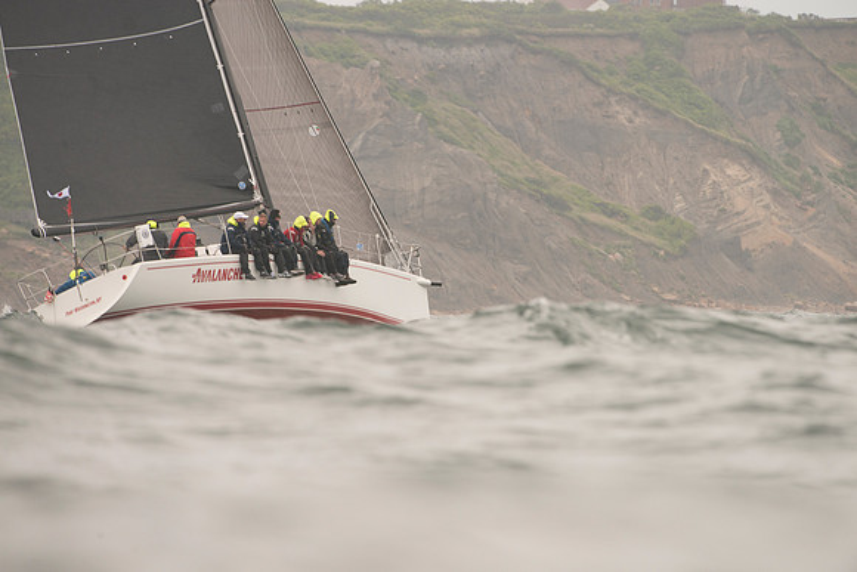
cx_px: 428
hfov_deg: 5.2
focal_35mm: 400
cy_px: 286
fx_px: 9524
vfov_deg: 3.4
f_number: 8
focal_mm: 400
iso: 400
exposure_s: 1/800
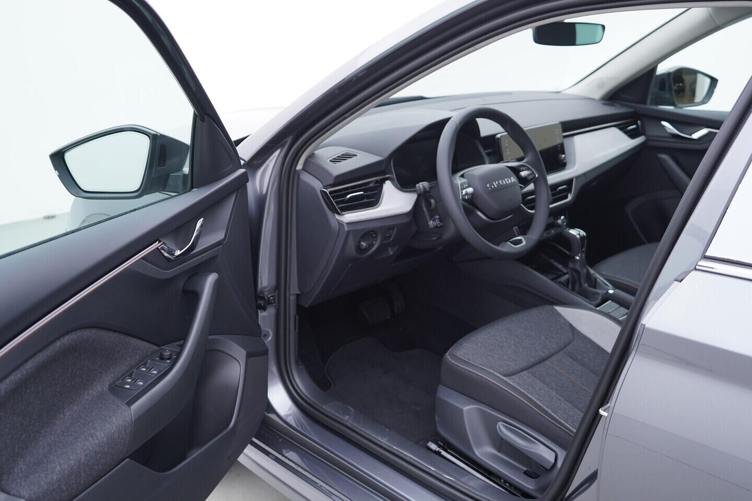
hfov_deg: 53.1
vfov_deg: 36.9
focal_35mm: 36
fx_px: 752
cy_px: 250
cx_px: 376
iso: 125
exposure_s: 1/40
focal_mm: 24
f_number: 2.8
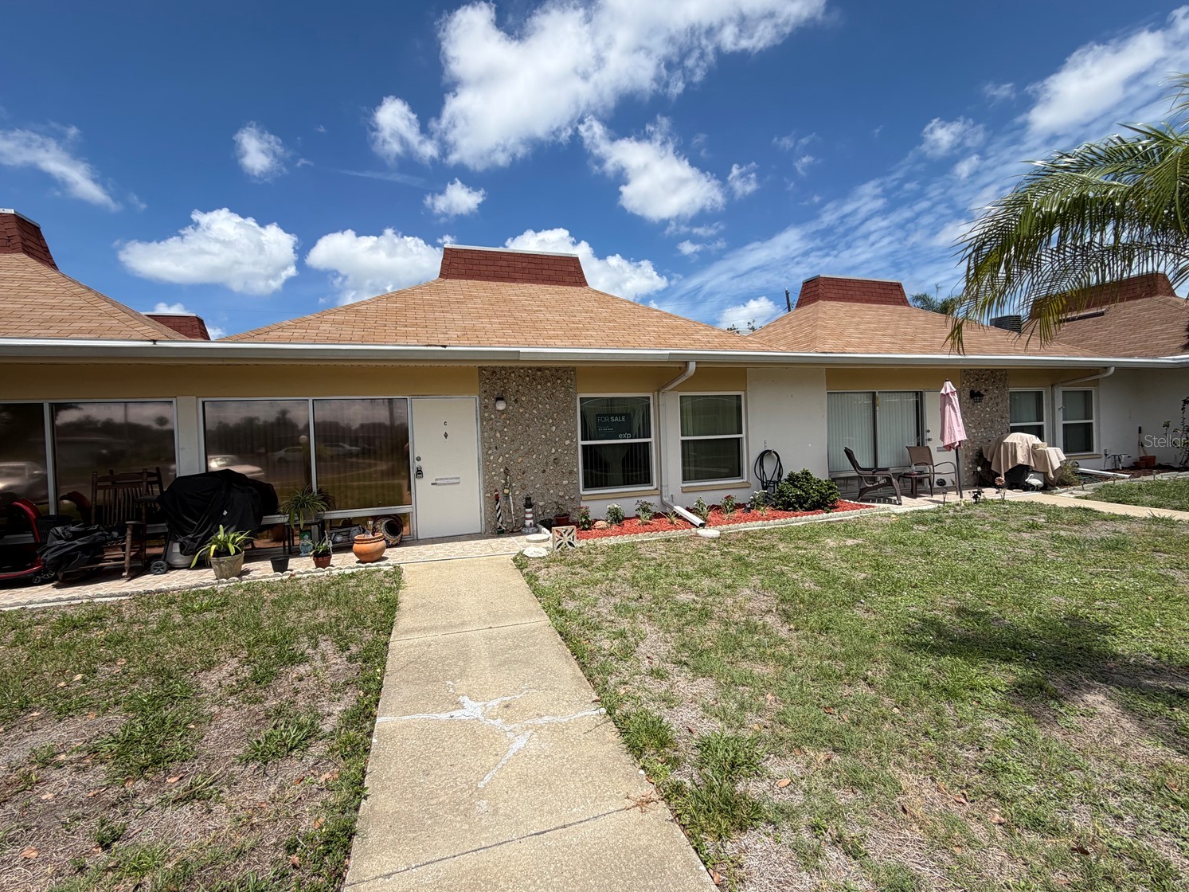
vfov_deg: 81.8
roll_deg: +2.3
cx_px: 582
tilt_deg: -0.2
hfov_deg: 98.2
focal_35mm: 15
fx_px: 515
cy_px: 440
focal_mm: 2.22
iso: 20
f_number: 2.2
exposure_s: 1/1105
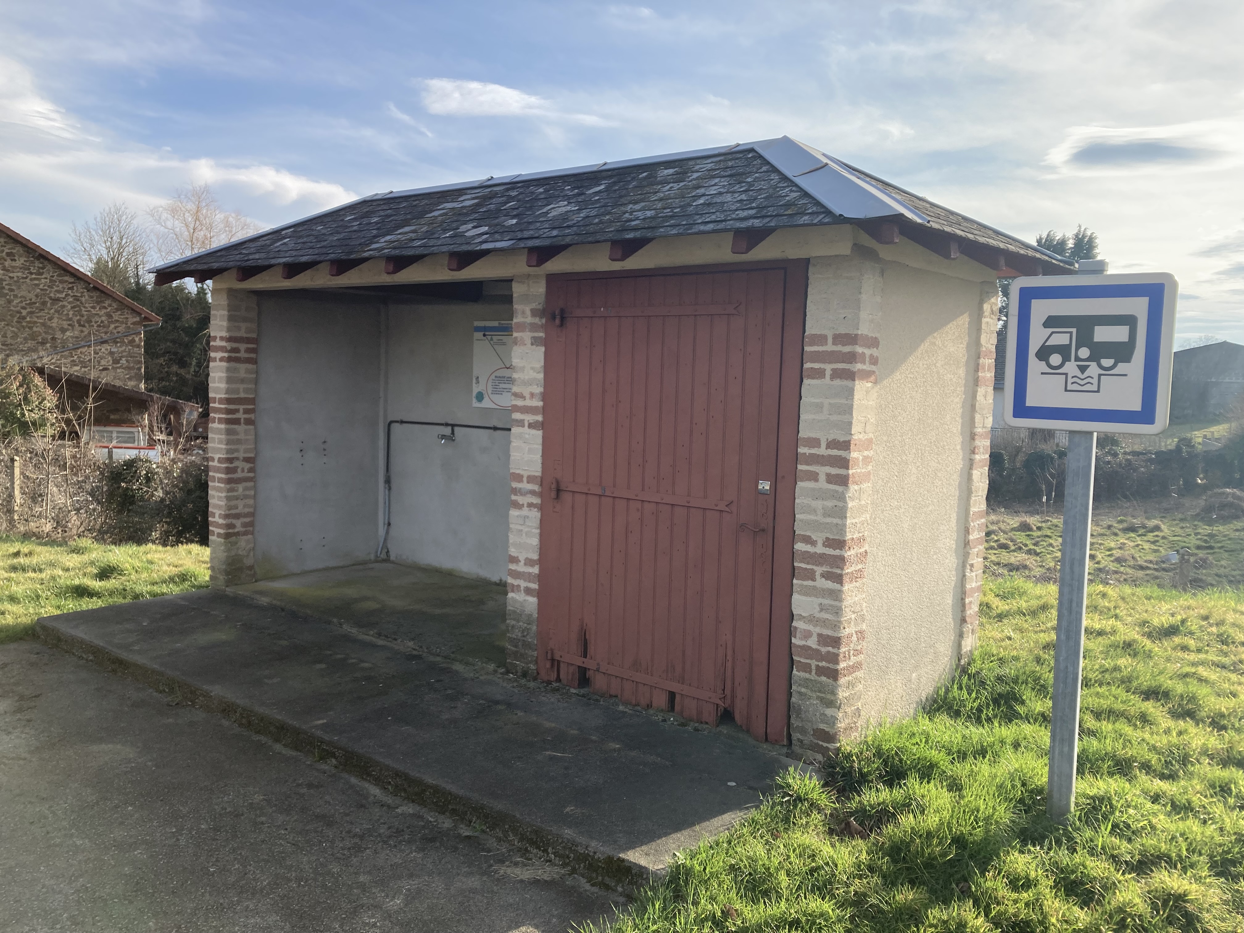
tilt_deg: -3.7
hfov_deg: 63.4
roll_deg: -1.0
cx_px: 622
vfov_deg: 49.7
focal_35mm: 28
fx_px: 1006
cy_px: 466
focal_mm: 3.99
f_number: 1.8
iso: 20
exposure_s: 1/1091
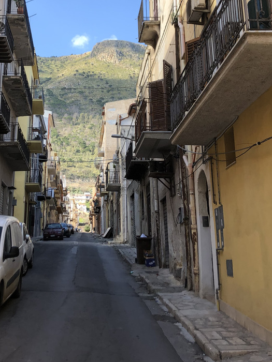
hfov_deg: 30.1
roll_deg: +0.4
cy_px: 114
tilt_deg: +17.7
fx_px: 503
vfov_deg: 39.1
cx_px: 93
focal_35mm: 48
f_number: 1.8
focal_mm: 4
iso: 20
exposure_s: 1/528
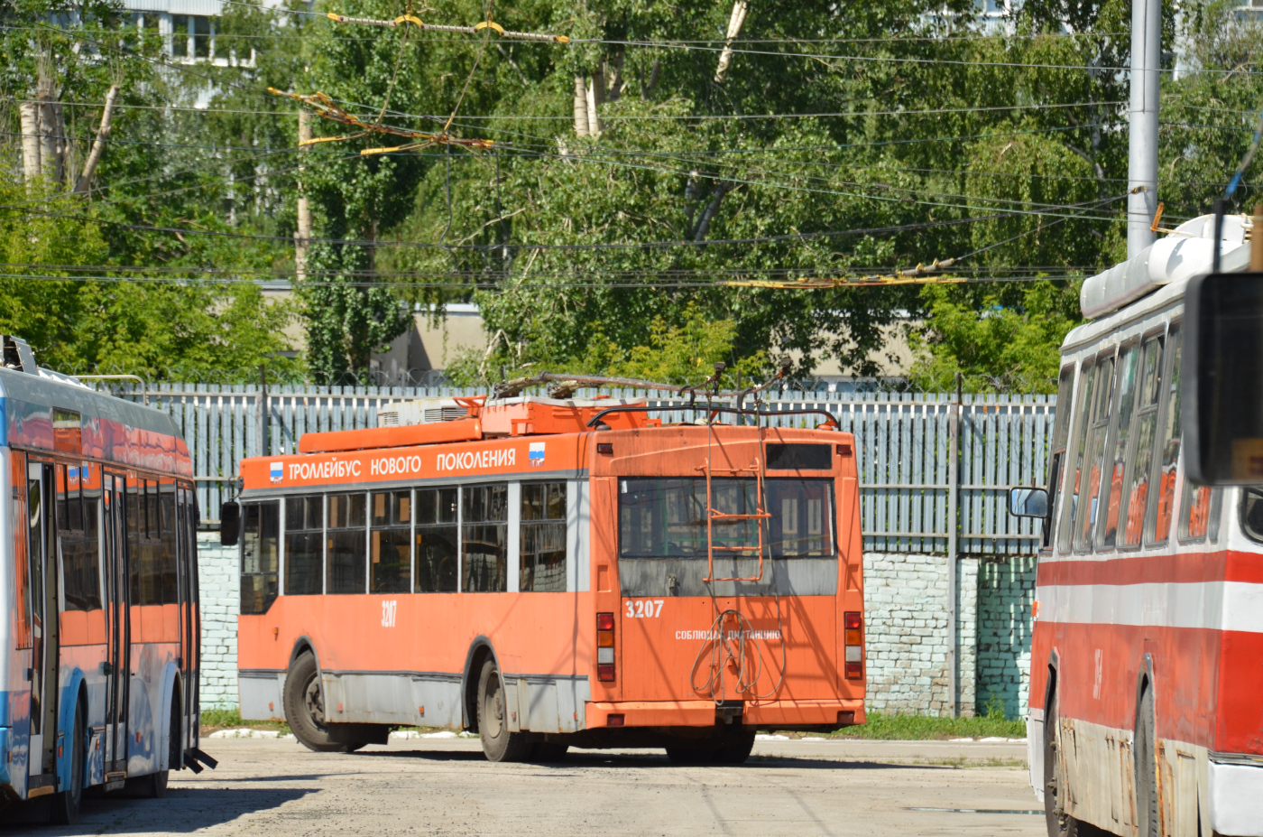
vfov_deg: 6.1
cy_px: 418
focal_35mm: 225
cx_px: 632
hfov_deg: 9.2
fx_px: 7877
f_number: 9
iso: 500
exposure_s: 1/1250
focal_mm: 150
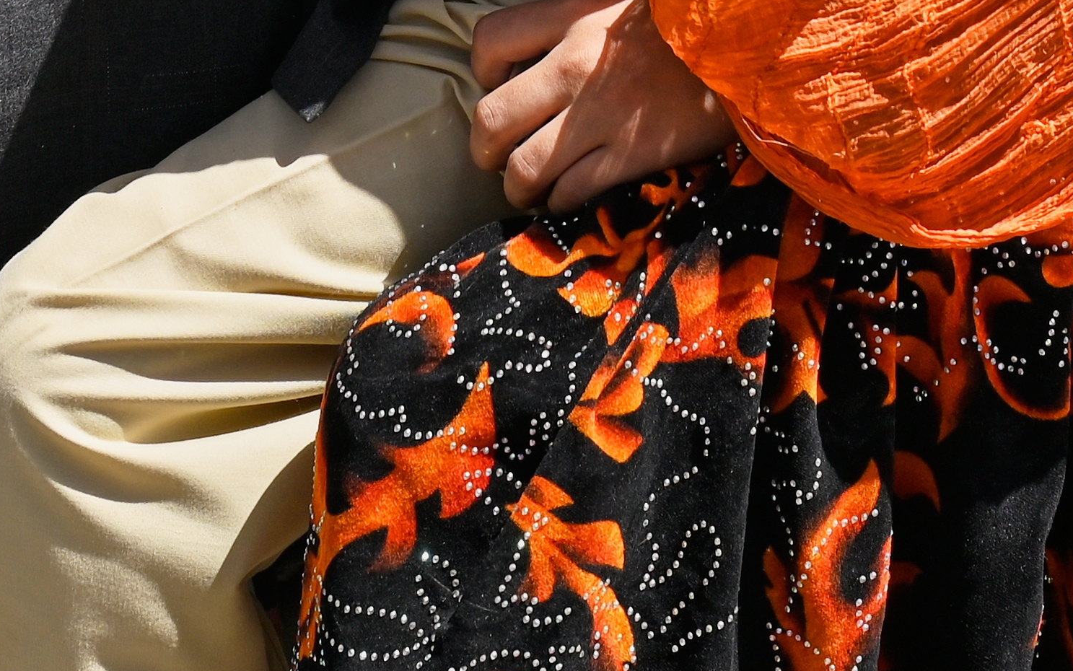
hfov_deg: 14.1
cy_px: -720
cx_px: 507
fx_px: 4329
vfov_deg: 8.4
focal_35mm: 148
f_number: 6.3
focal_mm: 36
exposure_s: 1/800
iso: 125
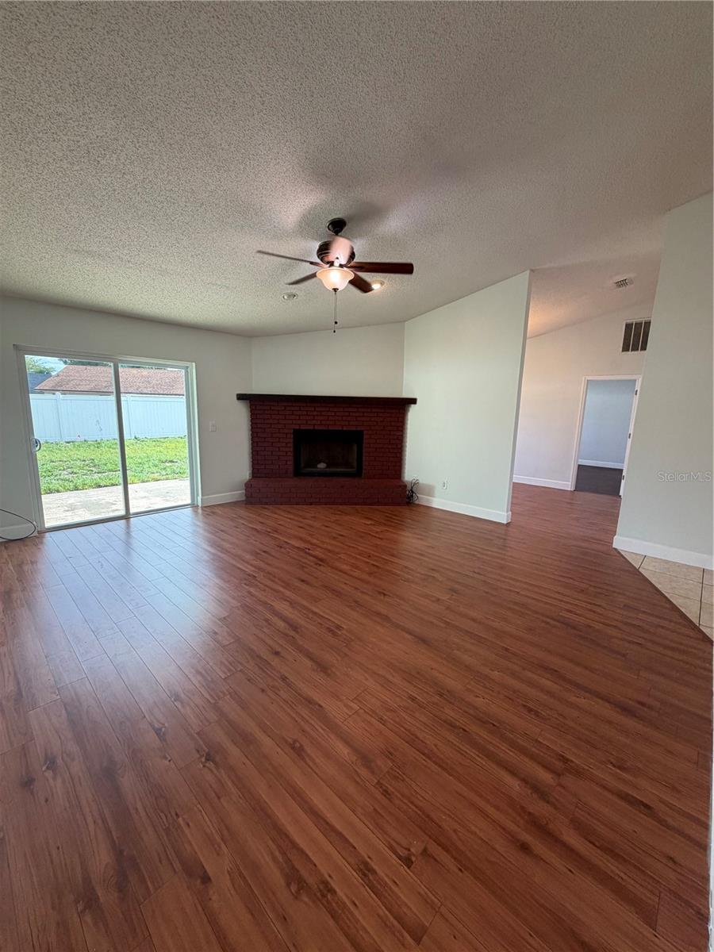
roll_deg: -1.6
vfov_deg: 102.1
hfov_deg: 85.7
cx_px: 357
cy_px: 476
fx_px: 385
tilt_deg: -9.8
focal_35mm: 14
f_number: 2.2
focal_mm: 2.22
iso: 160
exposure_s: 1/120
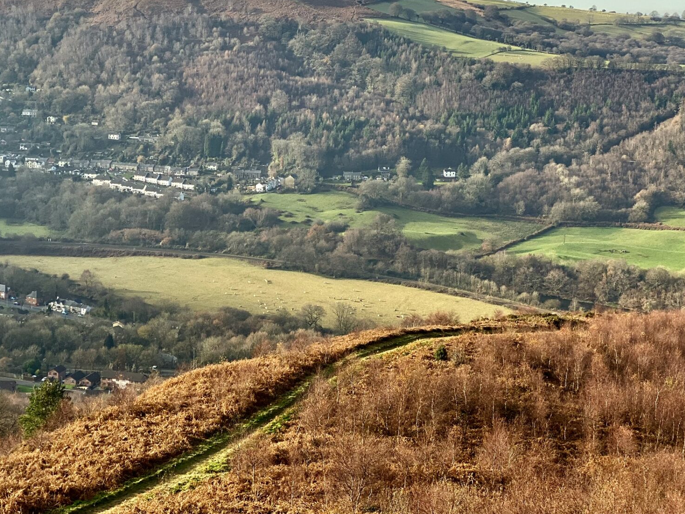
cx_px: 238
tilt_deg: -8.6
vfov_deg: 21.6
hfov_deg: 28.4
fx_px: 1346
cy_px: 215
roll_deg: -1.1
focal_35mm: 68
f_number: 2
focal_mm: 6
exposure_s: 1/1043
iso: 20
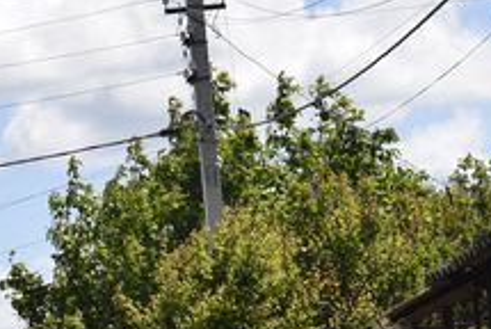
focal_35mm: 288
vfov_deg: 4.8
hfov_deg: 7.1
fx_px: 3930
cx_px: 27
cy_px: 344
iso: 100
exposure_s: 1/200
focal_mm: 55
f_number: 11
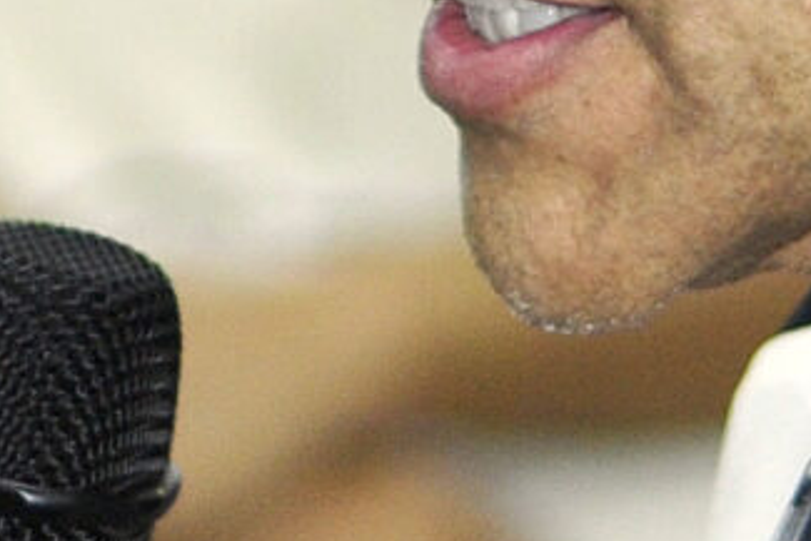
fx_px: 13297
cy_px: -769
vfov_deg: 2.3
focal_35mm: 590
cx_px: -384
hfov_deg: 3.5
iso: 400
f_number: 1.8
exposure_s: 1/200
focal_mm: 50
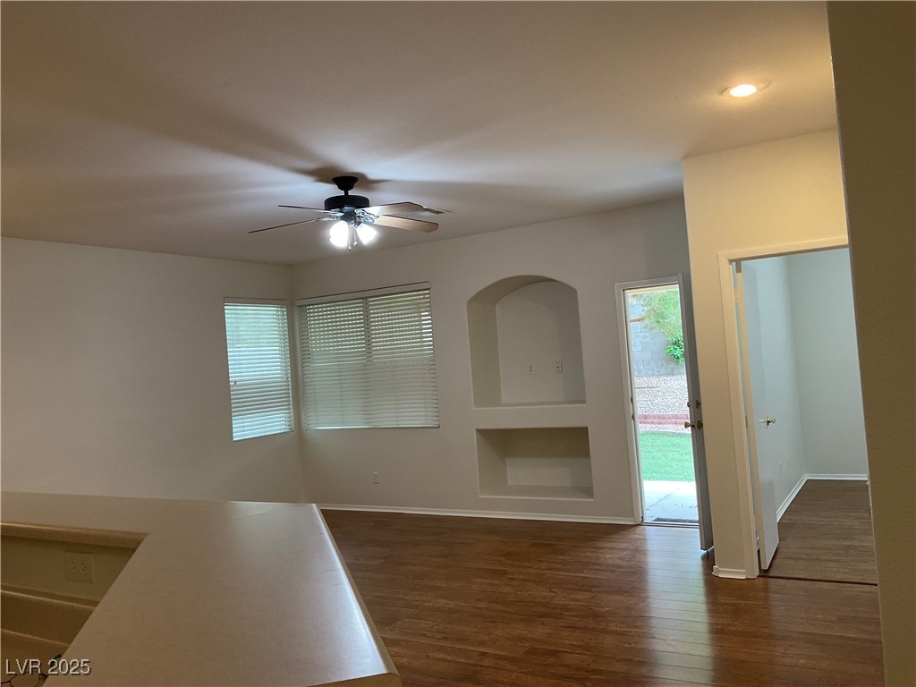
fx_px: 767
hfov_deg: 61.7
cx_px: 458
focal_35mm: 29
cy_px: 344
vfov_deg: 48.2
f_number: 1.8
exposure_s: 1/60
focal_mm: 3
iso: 80
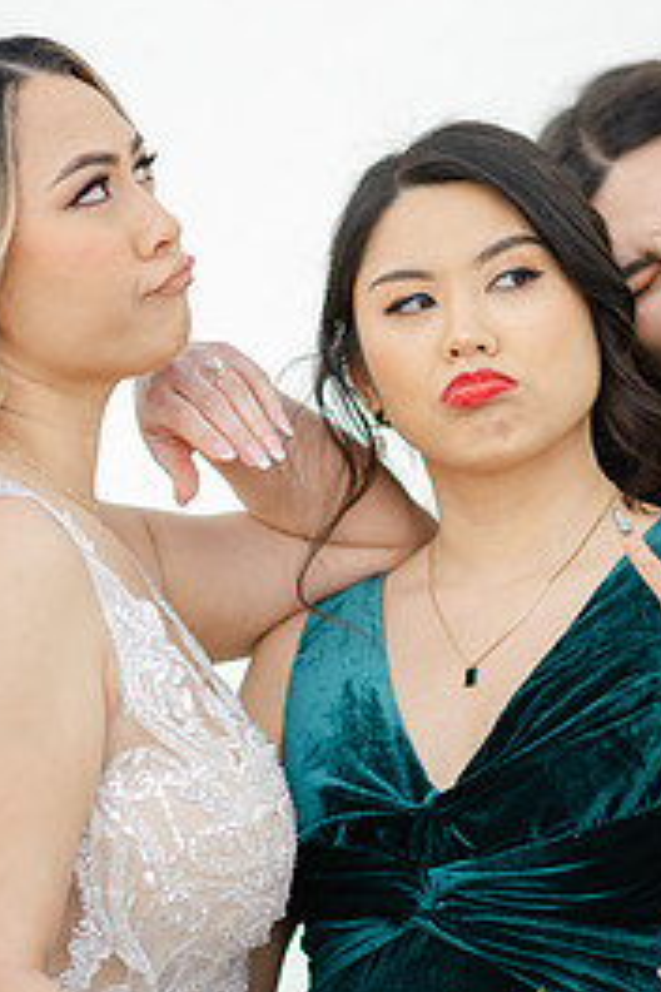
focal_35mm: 187
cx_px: 270
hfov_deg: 7.3
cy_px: 614
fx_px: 5150
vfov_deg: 11.0
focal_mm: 85
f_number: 1.8
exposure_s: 1/3200
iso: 80
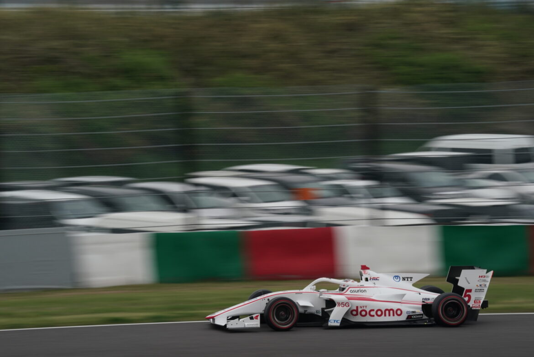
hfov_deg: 6.0
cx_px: 267
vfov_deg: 4.0
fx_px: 5062
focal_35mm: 341
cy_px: 178
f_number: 16
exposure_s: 1/125
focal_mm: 341
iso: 400
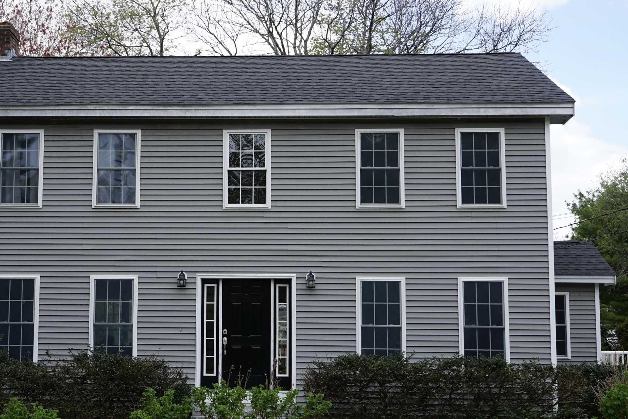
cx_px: 219
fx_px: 907
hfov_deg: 37.8
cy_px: 218
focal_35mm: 52
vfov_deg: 26.0
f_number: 9
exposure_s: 1/100
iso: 100
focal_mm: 35
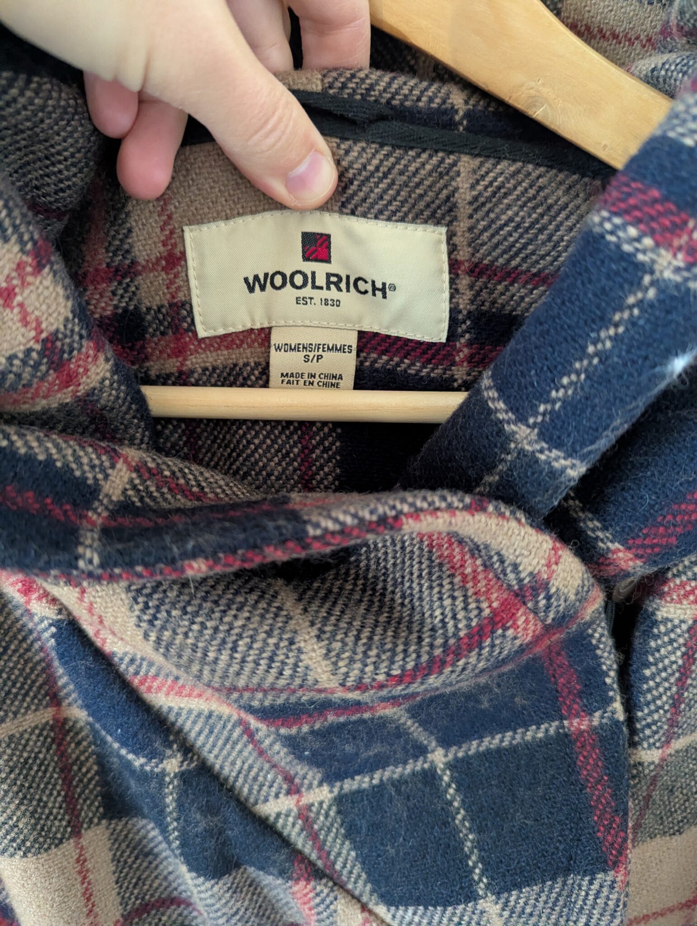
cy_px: 463
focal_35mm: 24
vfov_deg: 71.5
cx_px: 348
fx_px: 643
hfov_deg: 56.9
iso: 1914
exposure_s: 1/38.4
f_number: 1.85
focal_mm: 6.81
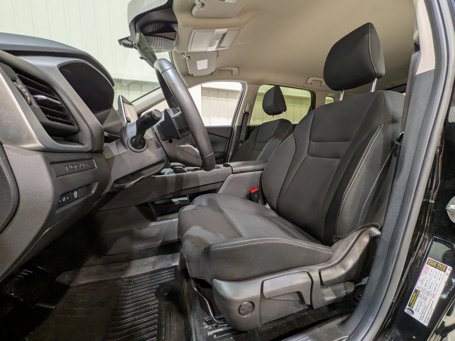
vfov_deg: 85.7
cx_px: 228
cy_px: 170
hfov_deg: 102.1
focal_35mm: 14
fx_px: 184
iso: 93
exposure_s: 1/30
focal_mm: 1.83
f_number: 2.2
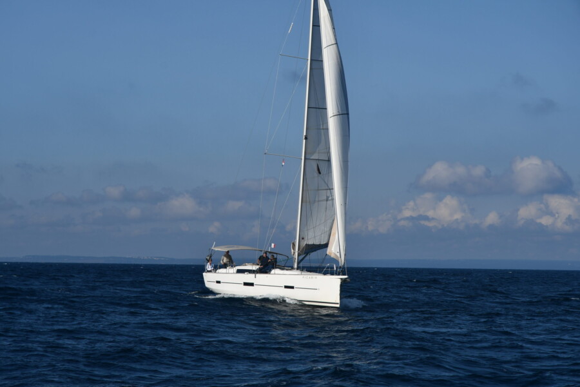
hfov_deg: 19.5
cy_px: 194
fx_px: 1692
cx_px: 290
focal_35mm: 105
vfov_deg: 13.0
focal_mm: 70
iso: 100
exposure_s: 1/640
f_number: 9
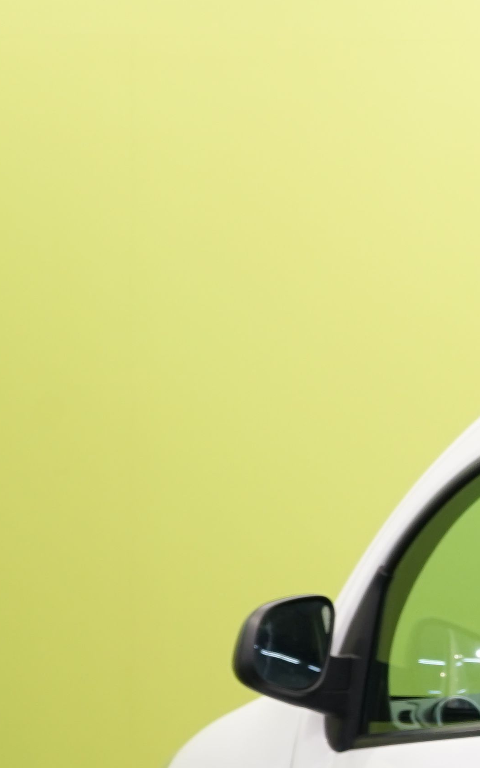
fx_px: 5297
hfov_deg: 5.0
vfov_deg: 8.2
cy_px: 833
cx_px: 1138
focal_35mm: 253
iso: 400
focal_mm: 70
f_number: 5.6
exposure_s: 1/25
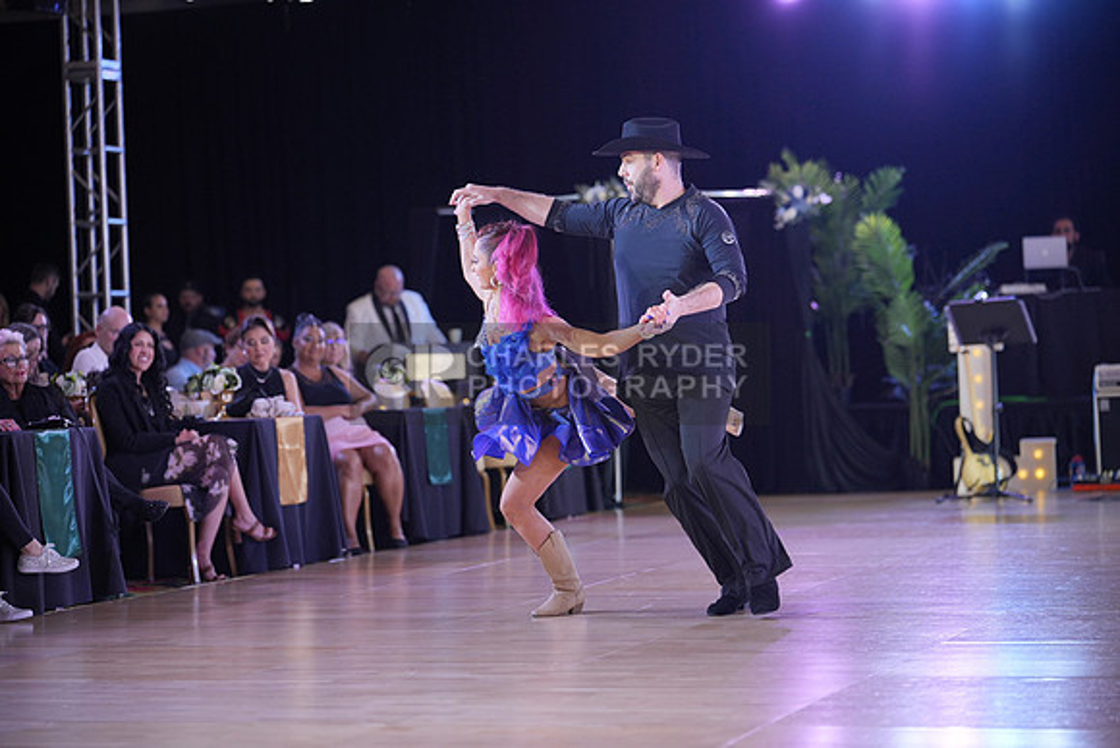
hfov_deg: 23.6
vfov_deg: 15.9
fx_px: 2676
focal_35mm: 86
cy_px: 374
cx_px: 560
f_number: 2
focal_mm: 86
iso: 800
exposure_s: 1/500
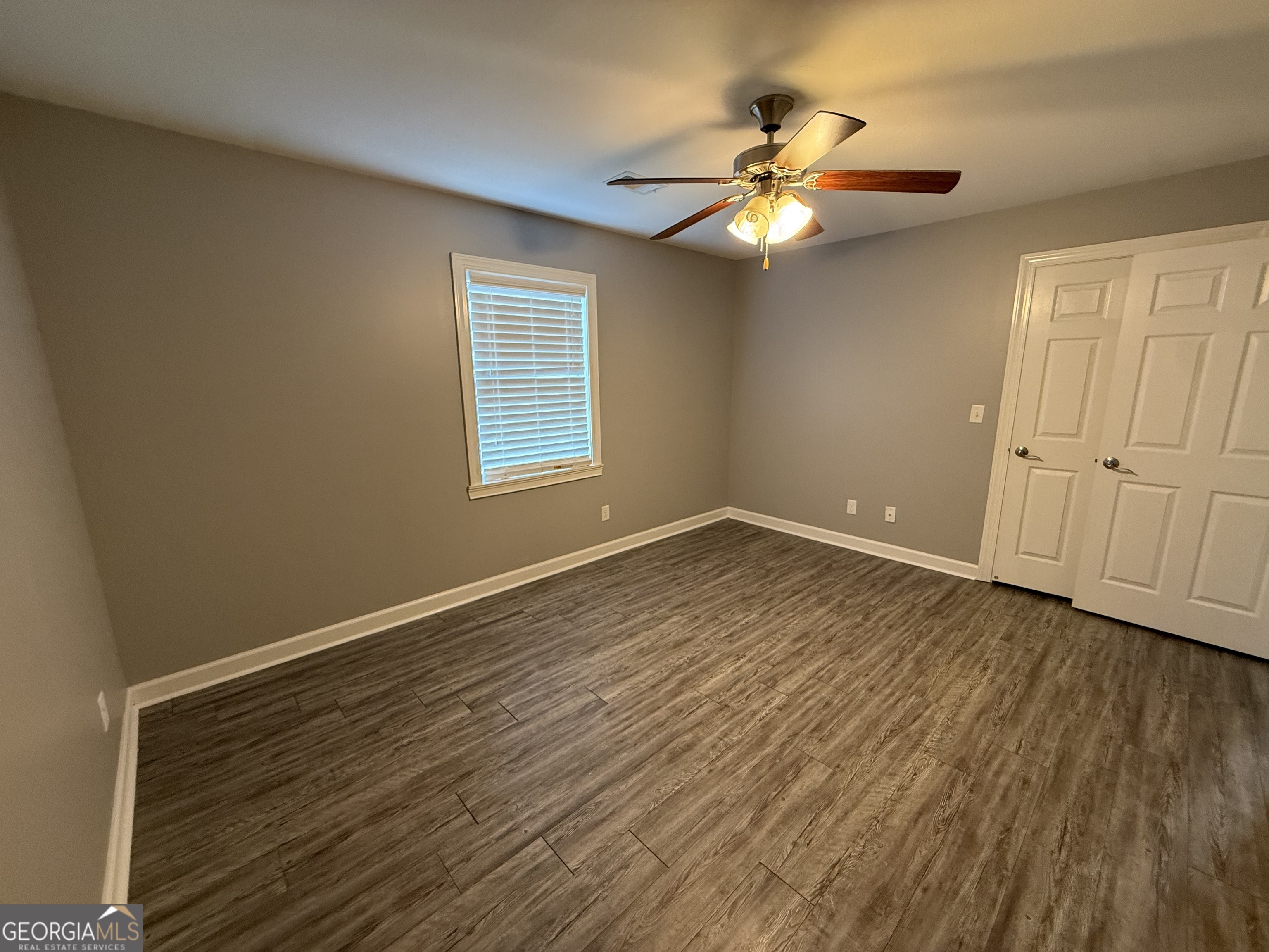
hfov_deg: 102.1
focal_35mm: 14
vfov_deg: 85.7
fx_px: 513
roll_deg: +0.5
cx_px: 634
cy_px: 476
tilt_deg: -10.9
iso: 320
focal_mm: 2.22
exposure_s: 1/60
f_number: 2.2
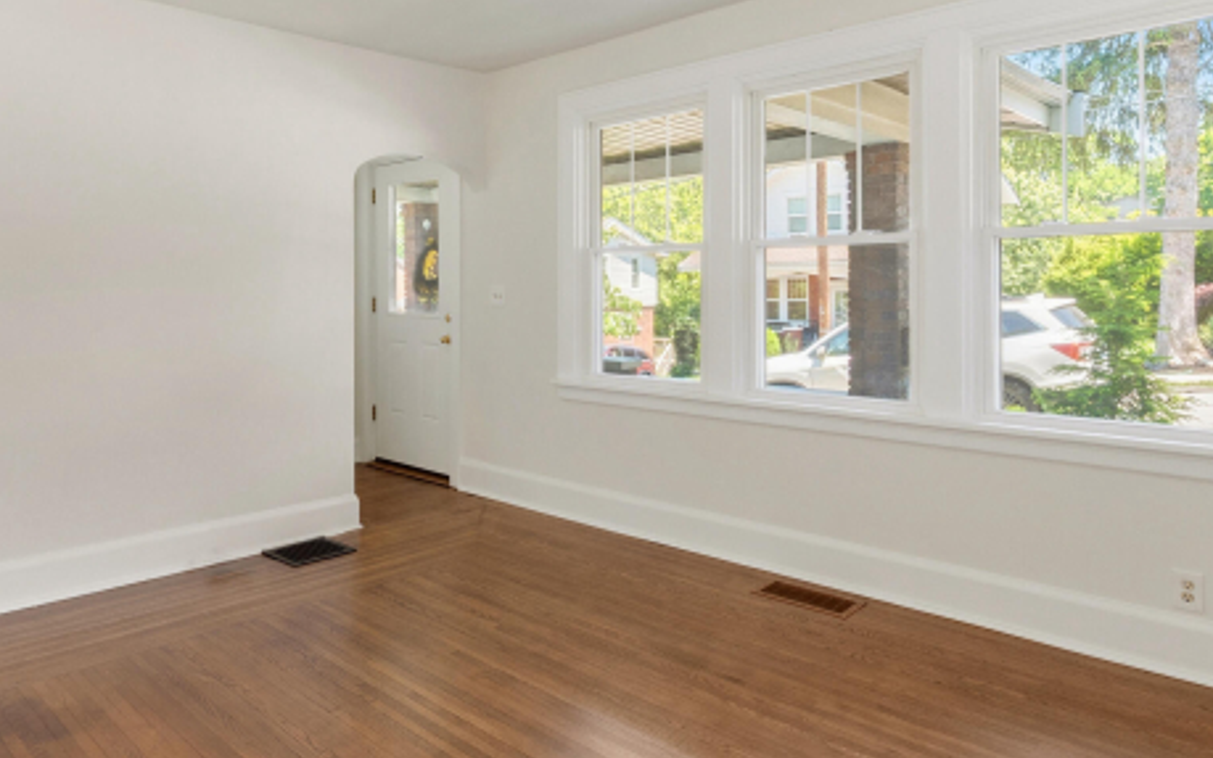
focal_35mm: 25
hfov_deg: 71.7
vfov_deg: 48.8
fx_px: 827
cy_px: 277
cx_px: 478
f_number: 6.3
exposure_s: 1/5
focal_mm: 10
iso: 400
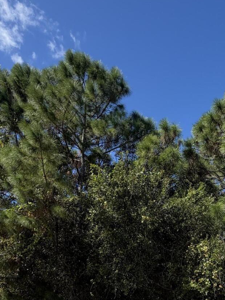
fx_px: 295
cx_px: 145
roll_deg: +1.2
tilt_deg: +12.0
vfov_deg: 49.1
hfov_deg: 41.4
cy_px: 261
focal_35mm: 34
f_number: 2.2
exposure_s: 1/770
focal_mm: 2.22
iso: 25
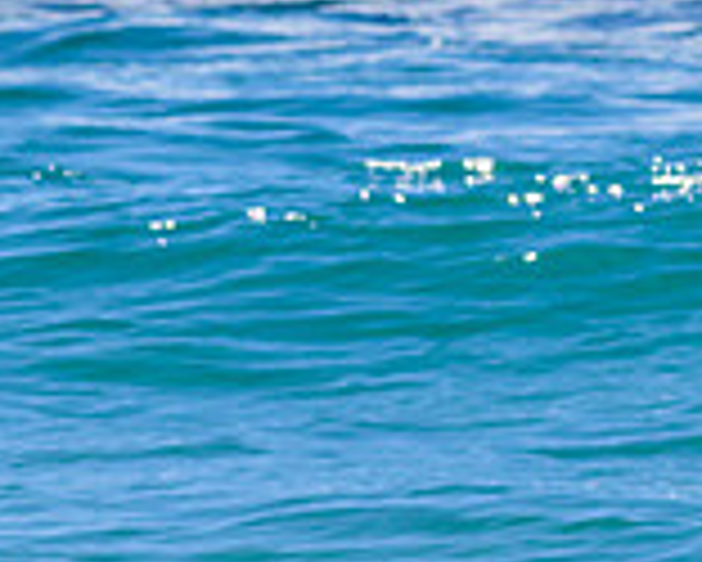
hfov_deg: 1.6
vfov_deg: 1.3
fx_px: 25405
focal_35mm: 1222
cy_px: 681
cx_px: 1004
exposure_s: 1/2000
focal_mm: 350
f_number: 11
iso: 900
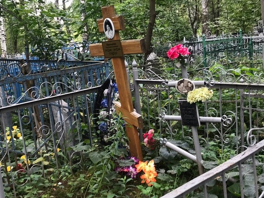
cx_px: 124
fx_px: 351
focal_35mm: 46
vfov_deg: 31.4
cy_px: 119
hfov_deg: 41.2
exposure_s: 1/50
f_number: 1.8
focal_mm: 3.99
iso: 25
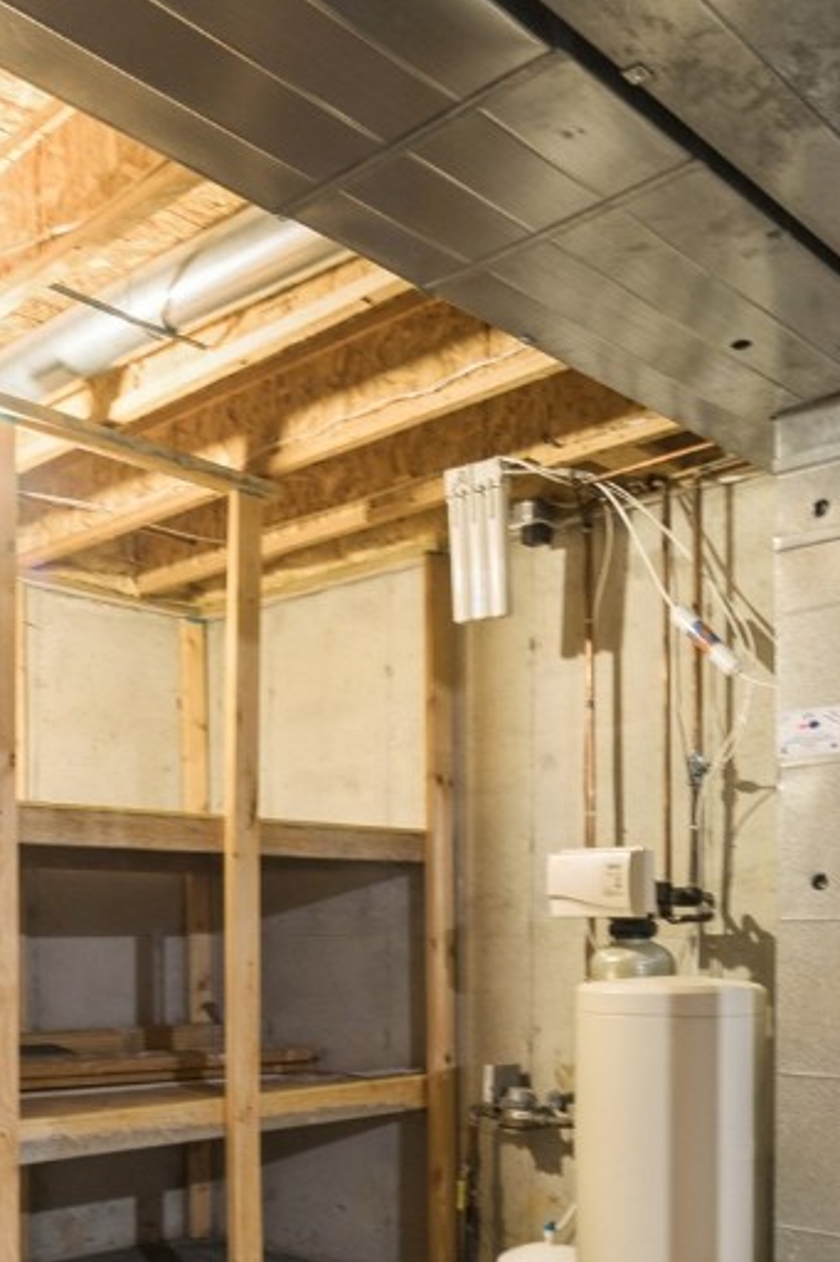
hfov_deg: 36.8
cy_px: 910
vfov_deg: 51.4
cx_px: 426
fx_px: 1261
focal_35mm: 36
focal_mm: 16
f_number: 10
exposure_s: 3.2
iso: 400
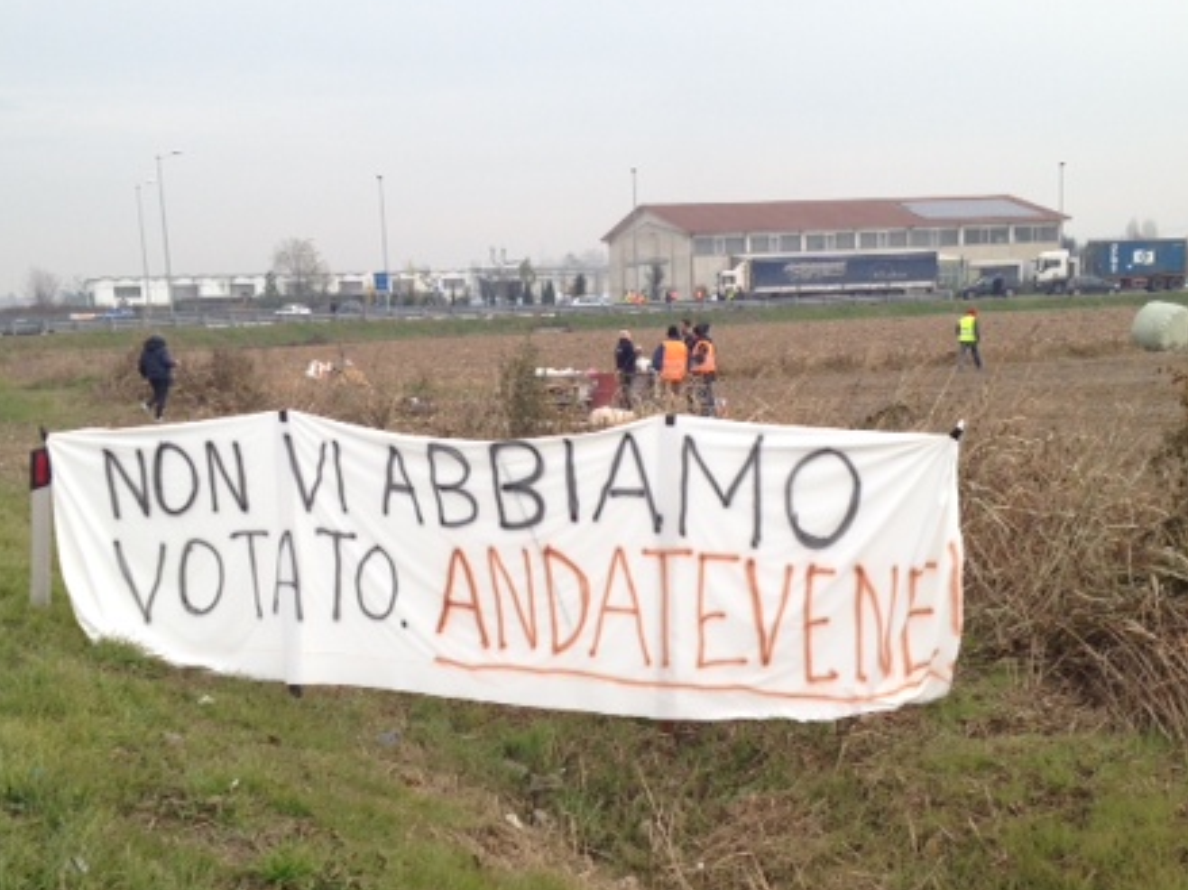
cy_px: 595
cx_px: 585
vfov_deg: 28.4
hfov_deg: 37.5
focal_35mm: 51
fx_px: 1750
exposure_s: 1/386
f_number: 2.4
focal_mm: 4.28
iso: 50
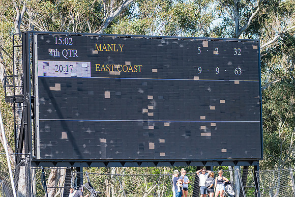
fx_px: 2339
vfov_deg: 4.8
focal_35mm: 285
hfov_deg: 7.2
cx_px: 148
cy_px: 86
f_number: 4.5
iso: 800
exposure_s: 1/2000
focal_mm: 250
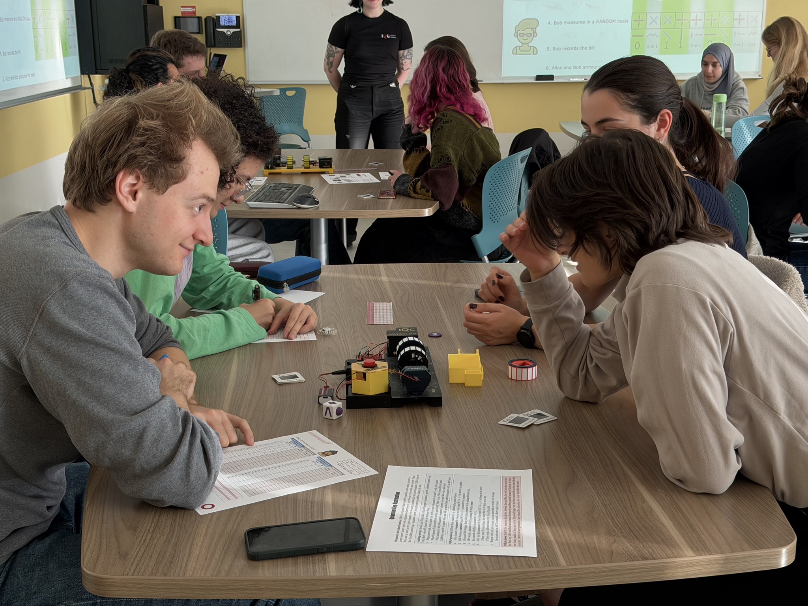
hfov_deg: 39.7
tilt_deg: -13.8
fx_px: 1120
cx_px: 404
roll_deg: +0.8
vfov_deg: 30.3
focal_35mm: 48
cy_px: 303
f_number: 1.78
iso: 64
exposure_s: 1/60
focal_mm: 6.76
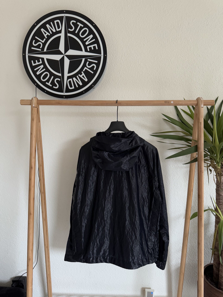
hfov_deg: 56.8
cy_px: 148
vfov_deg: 71.6
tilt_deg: -3.5
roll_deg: -0.4
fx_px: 206
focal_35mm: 24
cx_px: 112
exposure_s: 1/59
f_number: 1.78
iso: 800
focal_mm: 6.76
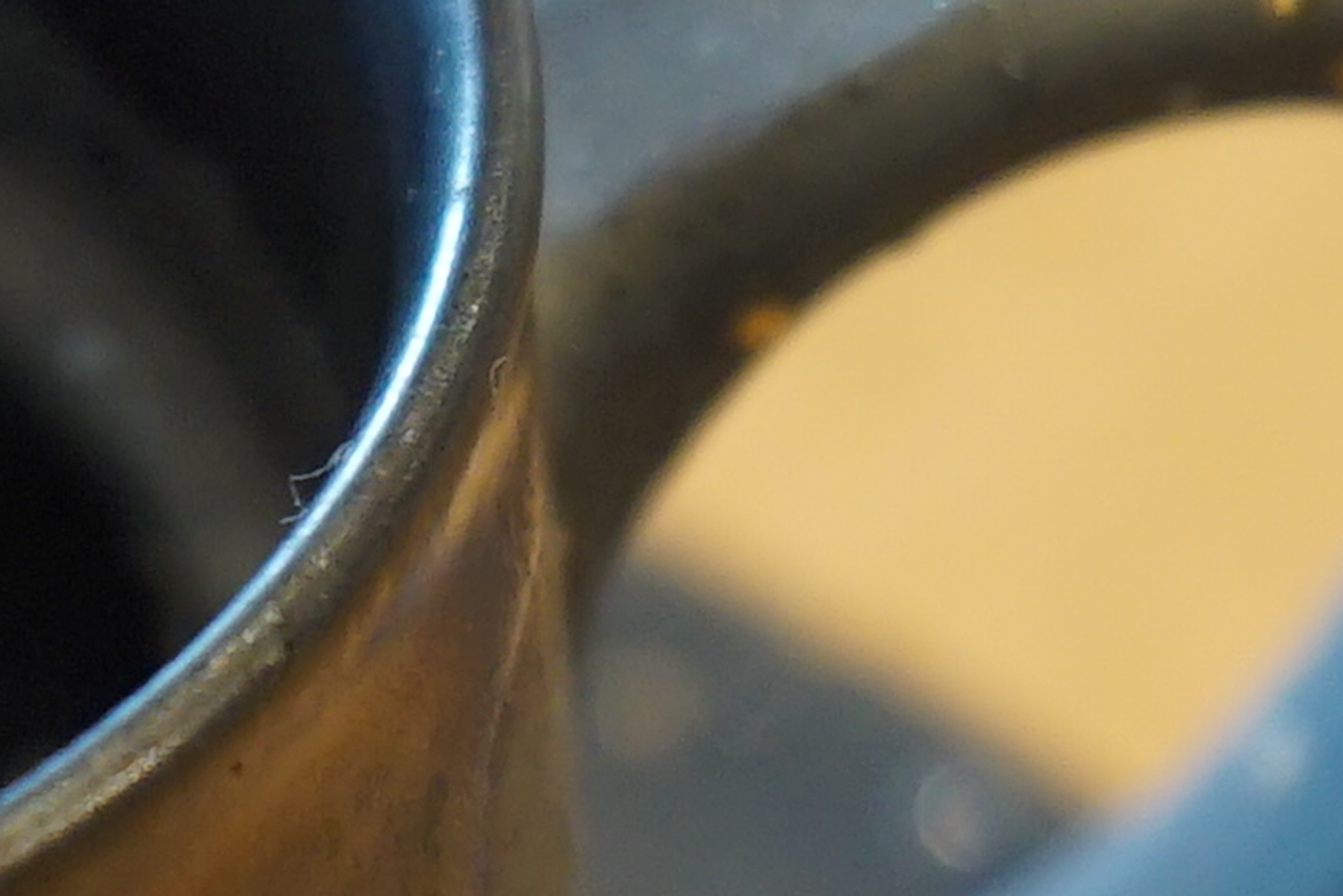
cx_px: -25
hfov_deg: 6.0
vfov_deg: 4.0
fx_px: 12835
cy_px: 854
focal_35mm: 344
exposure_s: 1/60
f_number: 5.6
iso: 1600
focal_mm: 57
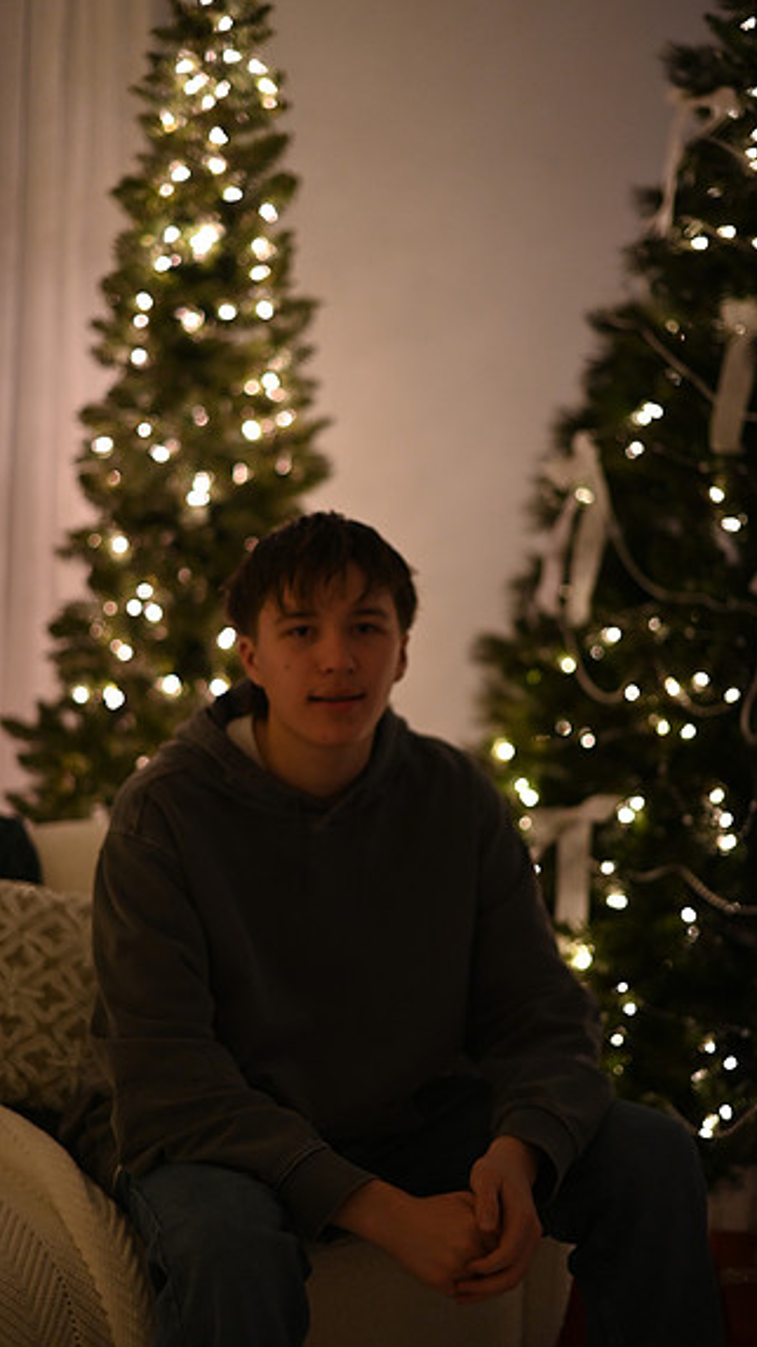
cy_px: 670
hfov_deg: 22.6
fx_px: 1893
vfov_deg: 39.2
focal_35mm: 53
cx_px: 393
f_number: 1.8
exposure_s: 1/100
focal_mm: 50
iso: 1600
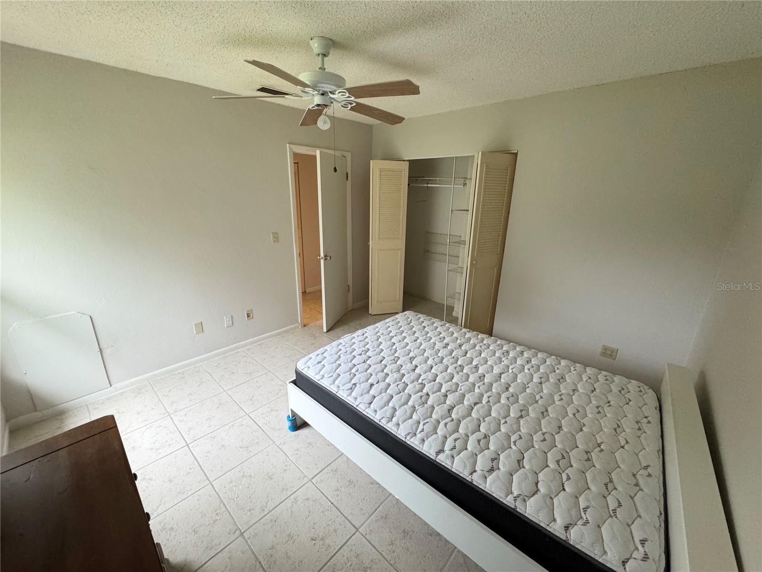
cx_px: 381
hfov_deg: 102.1
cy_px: 286
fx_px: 308
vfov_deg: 85.7
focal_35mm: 14
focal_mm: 2.22
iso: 500
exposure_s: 1/60
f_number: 2.2
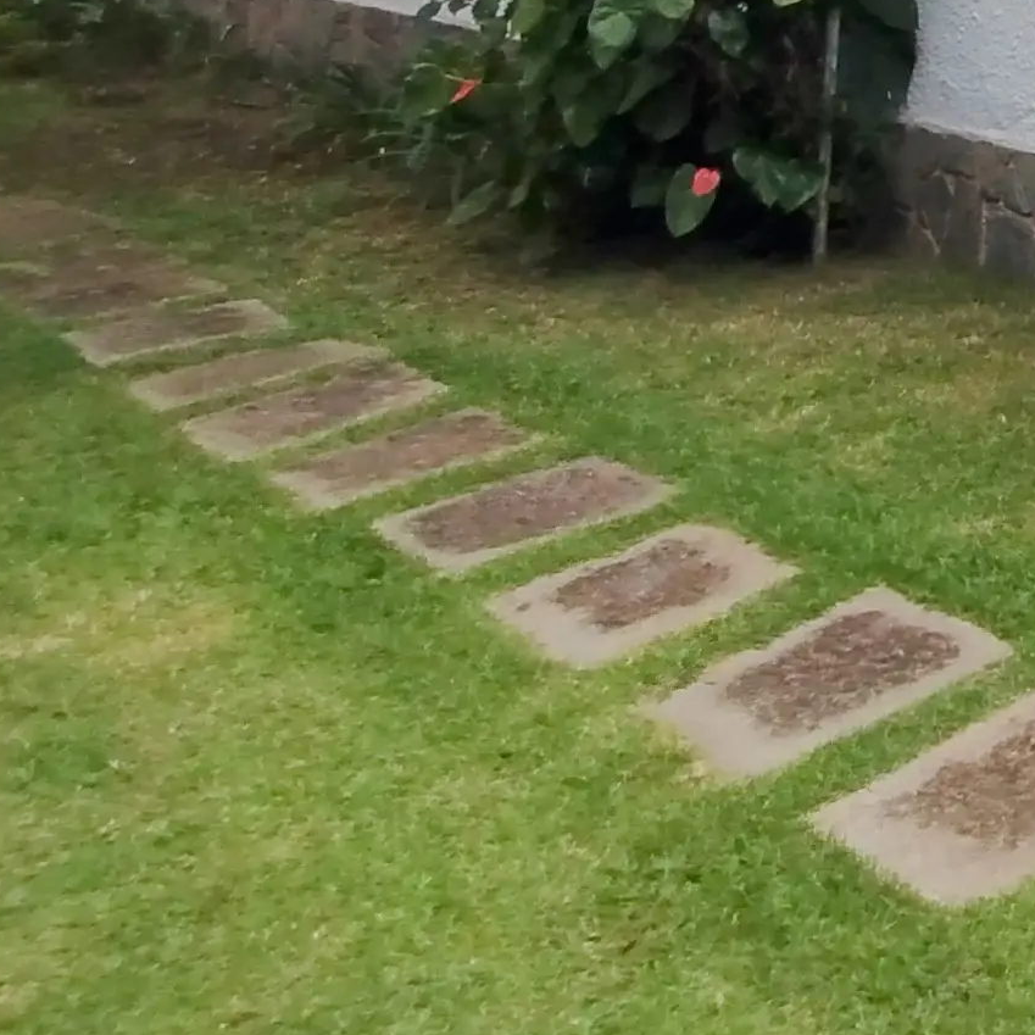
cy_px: -328
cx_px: 1742
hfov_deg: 23.0
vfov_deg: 27.5
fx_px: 1725
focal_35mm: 51
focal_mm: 1.65
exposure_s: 1/1191
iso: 50
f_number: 2.2
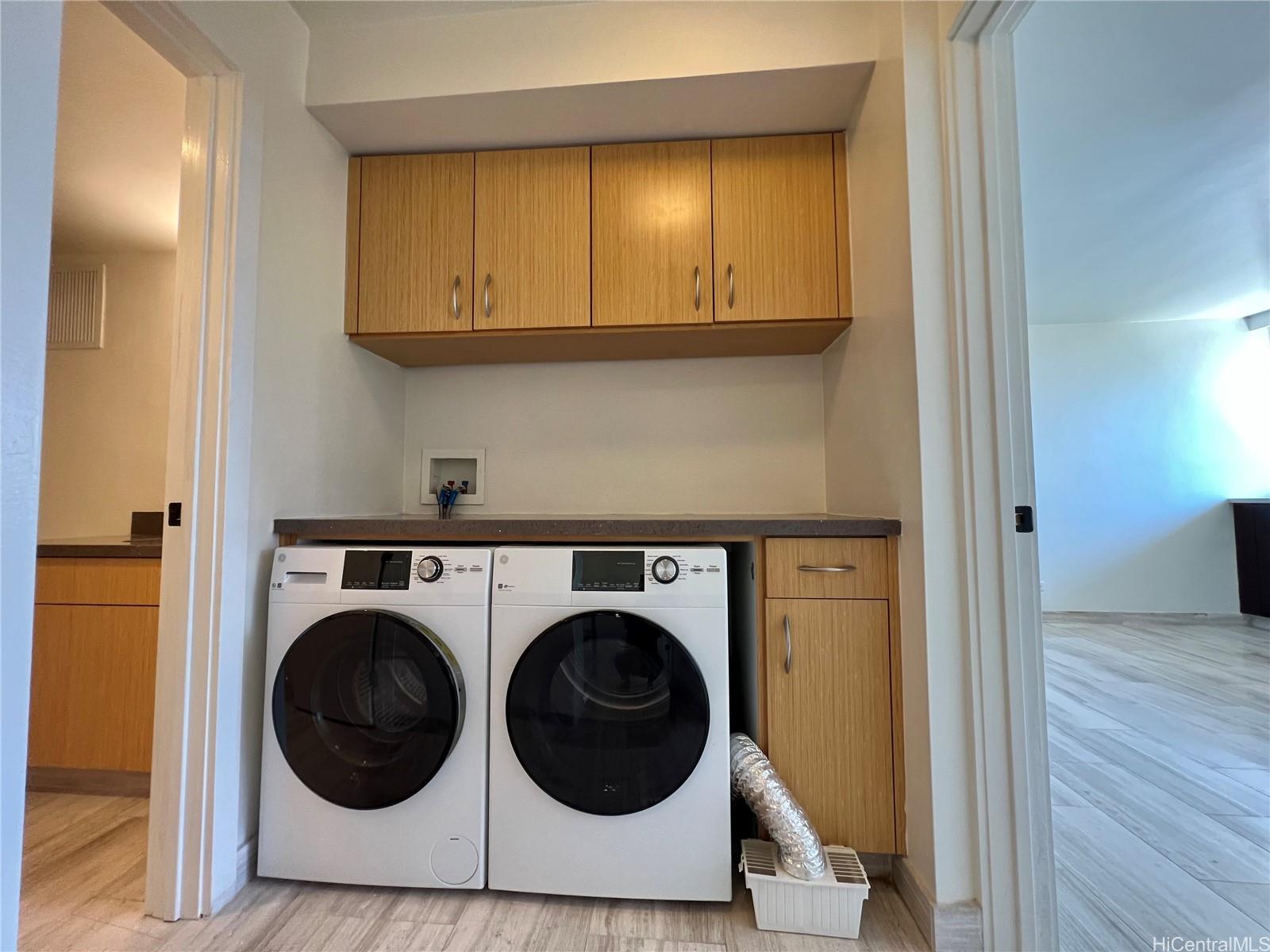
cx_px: 635
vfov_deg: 89.9
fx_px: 477
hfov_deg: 106.2
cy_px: 476
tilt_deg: +3.4
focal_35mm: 13
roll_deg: +0.5
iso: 250
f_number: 1.8
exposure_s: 1/120
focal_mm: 1.57
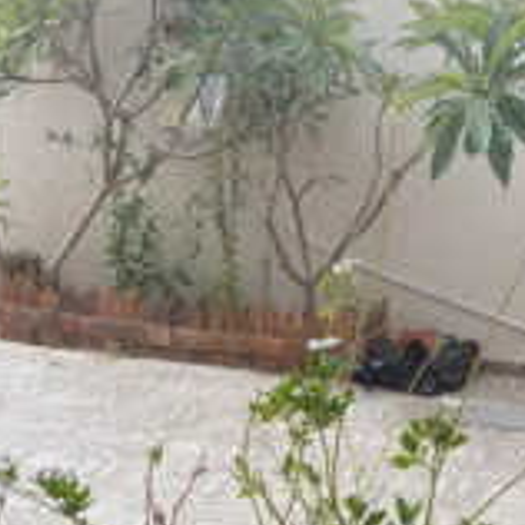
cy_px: 552
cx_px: 189
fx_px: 995
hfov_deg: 29.4
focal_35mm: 58
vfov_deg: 27.5
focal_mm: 3.98
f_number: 1.8
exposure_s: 1/142
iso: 20
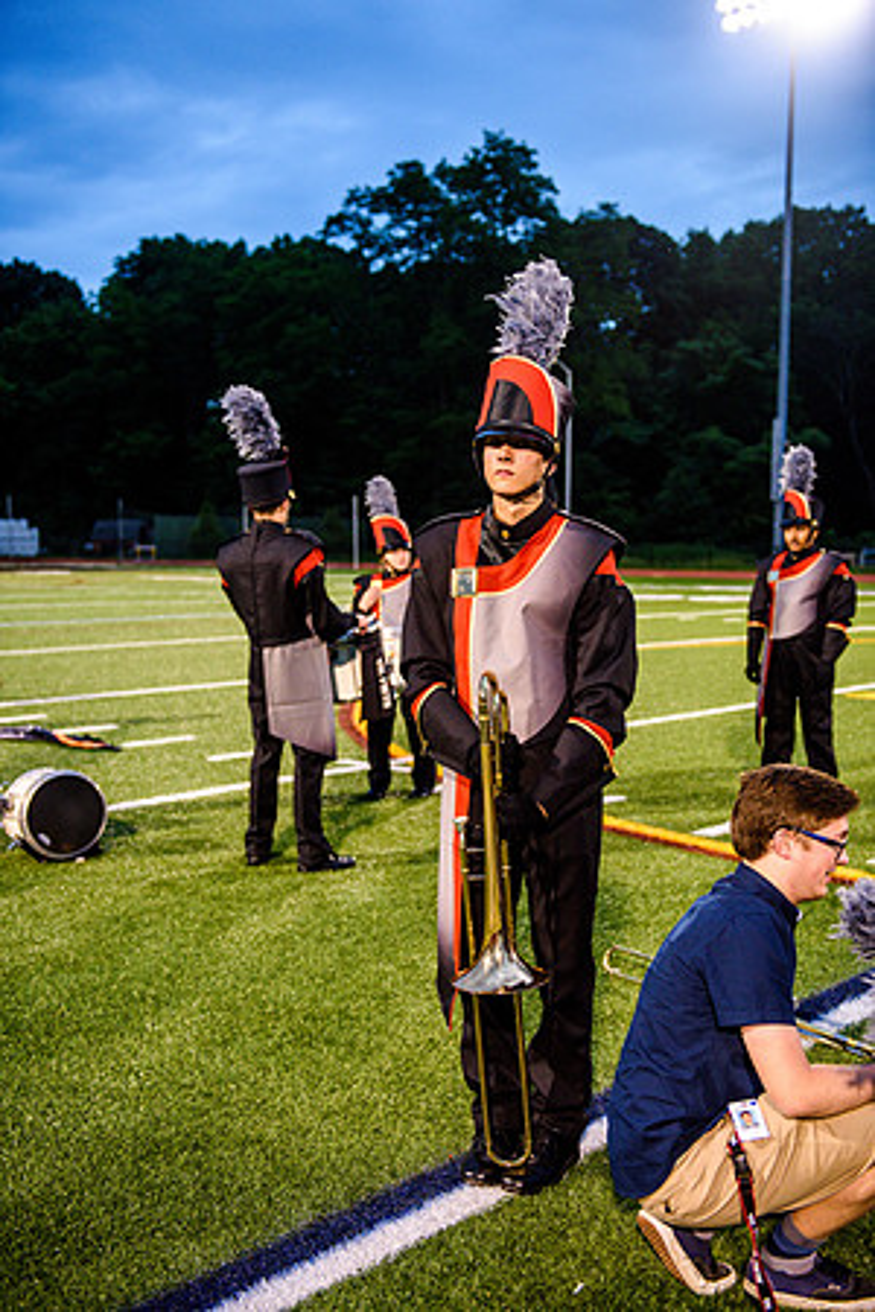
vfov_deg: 44.5
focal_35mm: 44
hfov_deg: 30.5
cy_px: 656
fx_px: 1604
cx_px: 438
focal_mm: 44
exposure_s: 1/250
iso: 1600
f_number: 3.2
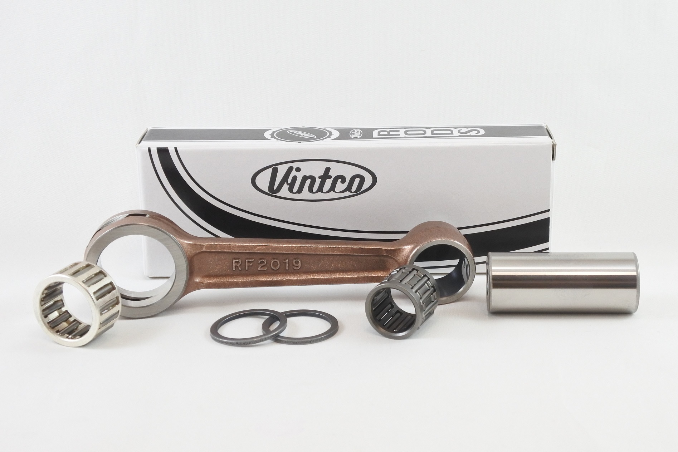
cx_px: 339
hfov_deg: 42.7
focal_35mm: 46
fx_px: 866
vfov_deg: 29.3
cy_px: 226
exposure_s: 1/125
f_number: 4.5
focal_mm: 17.2
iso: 500
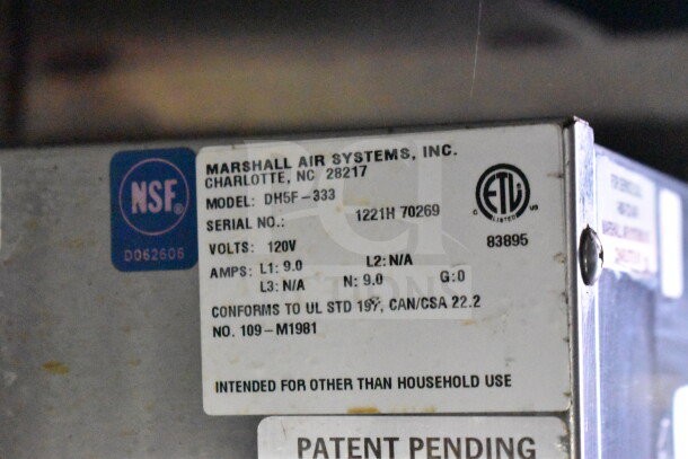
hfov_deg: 24.6
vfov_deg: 16.6
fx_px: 1577
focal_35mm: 82
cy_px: 230
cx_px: 344
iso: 25600
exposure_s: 1/60
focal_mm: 55
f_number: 5.6
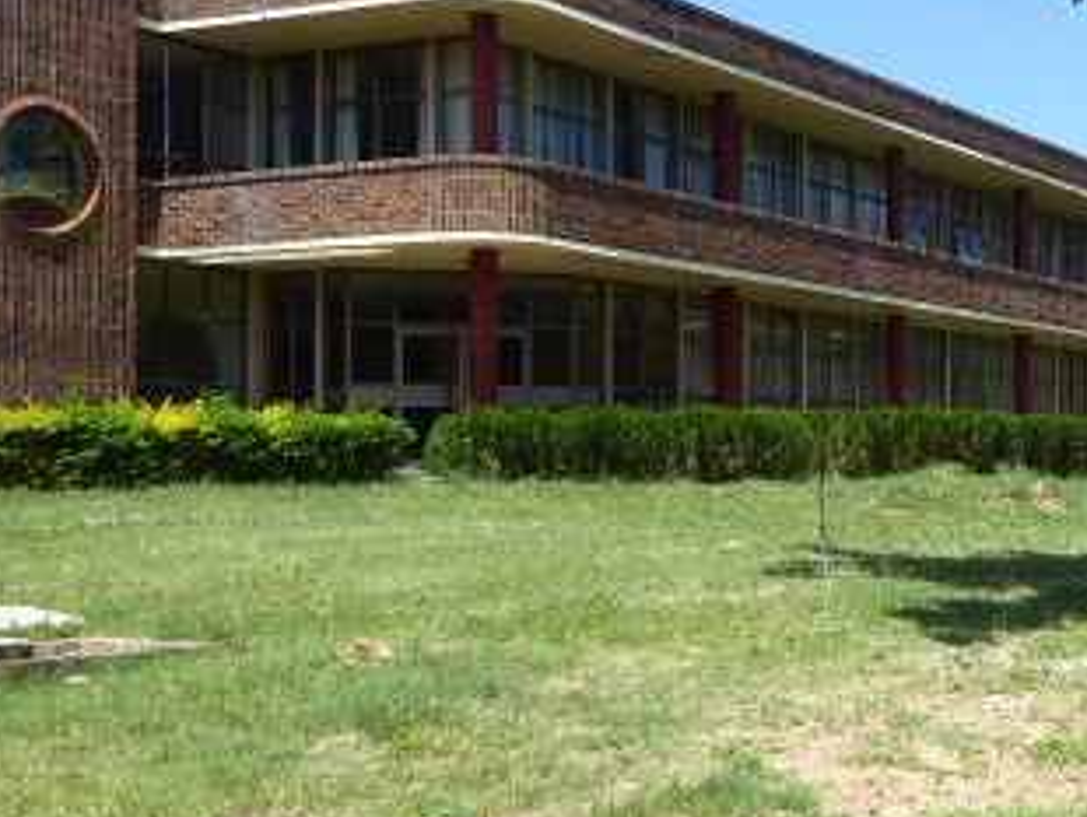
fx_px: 2074
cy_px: 414
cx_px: 1038
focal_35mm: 66
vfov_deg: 22.3
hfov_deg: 27.9
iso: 80
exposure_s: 1/500
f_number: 3.5
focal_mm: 5.4
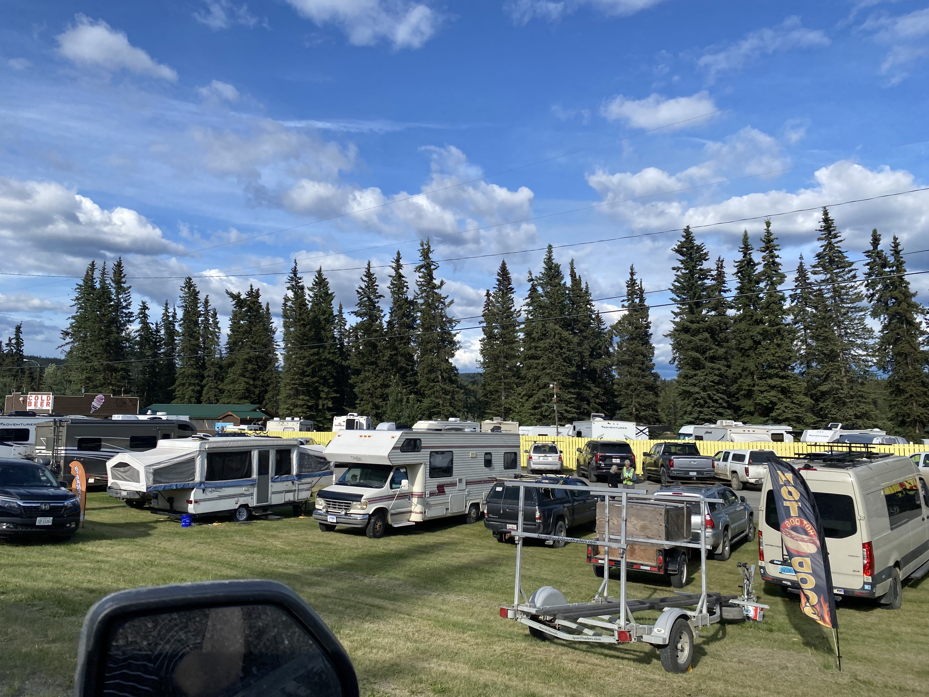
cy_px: 348
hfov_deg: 67.3
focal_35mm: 26
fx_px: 698
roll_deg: -2.0
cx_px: 464
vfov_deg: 53.1
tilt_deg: +5.4
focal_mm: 4.25
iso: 32
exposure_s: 1/2755
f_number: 1.8
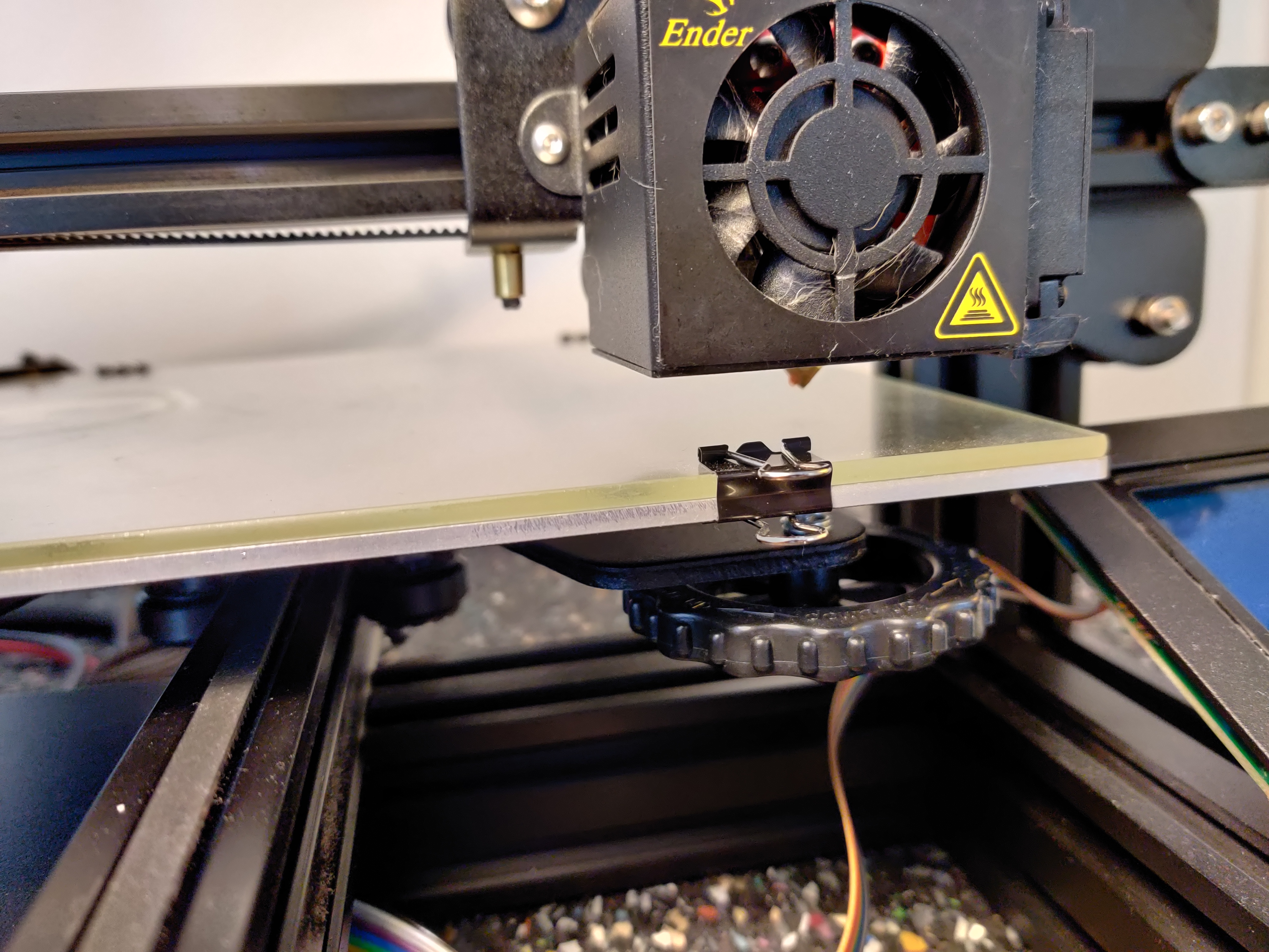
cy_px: 476
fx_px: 990
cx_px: 634
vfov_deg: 51.4
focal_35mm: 27
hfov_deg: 65.3
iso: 640
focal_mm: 4.75
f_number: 1.65
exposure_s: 1/33
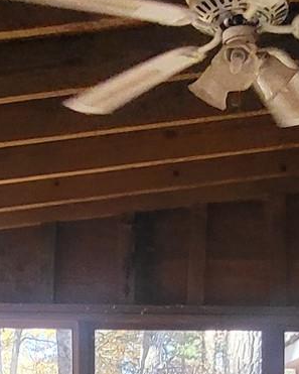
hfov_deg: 21.8
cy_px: 446
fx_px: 774
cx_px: 173
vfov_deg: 24.6
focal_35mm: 70
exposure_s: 1/60
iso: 250
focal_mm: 1.74
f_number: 2.2
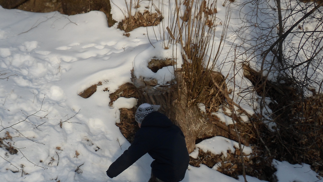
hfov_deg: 34.2
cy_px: 134
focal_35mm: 61
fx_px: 522
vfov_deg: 19.6
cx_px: 127
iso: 80
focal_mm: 6.5
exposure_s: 1/250
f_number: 4
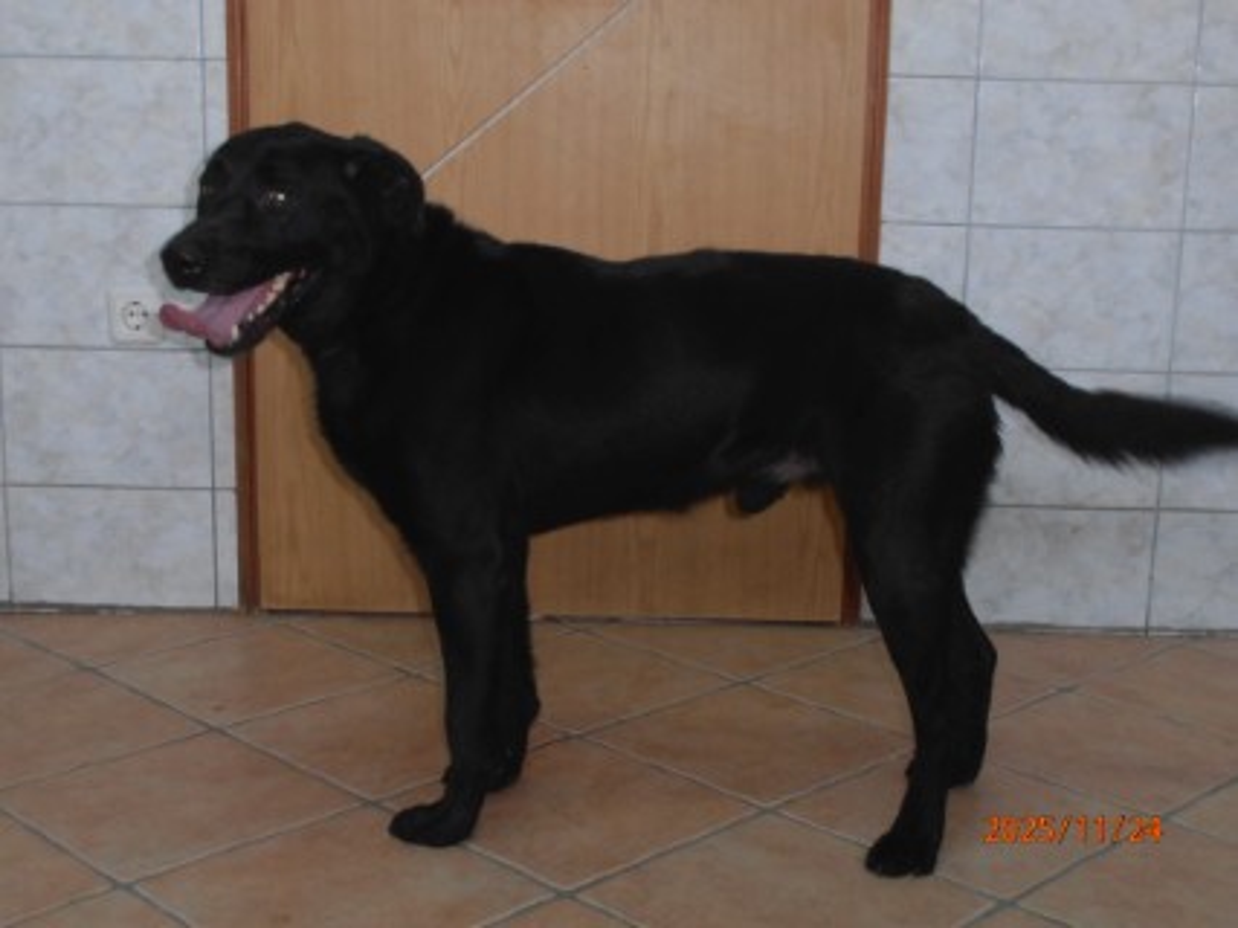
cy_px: 464
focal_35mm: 57
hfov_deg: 33.8
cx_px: 619
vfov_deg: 25.6
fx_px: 2038
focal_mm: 10.04
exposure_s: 1/50
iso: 125
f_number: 4.5
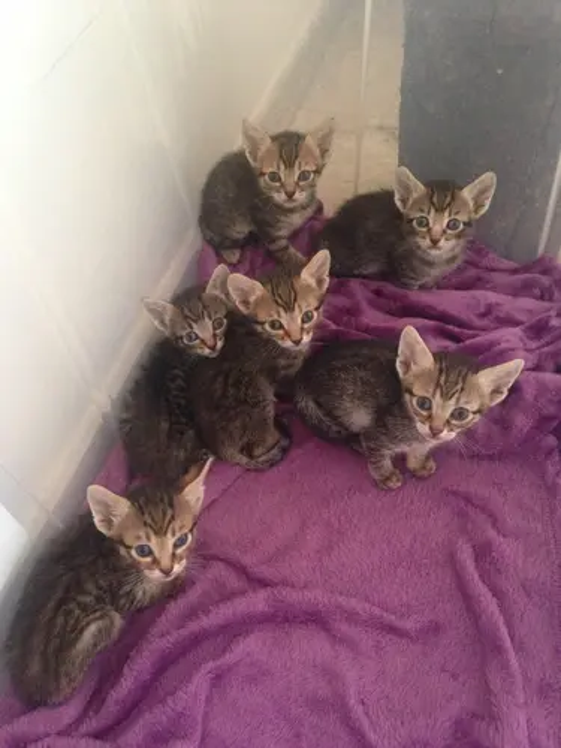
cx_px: 280
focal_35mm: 33
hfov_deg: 42.9
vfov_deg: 55.4
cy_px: 374
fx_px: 713
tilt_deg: -52.0
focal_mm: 4.12
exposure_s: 1/15
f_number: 2.4
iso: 400
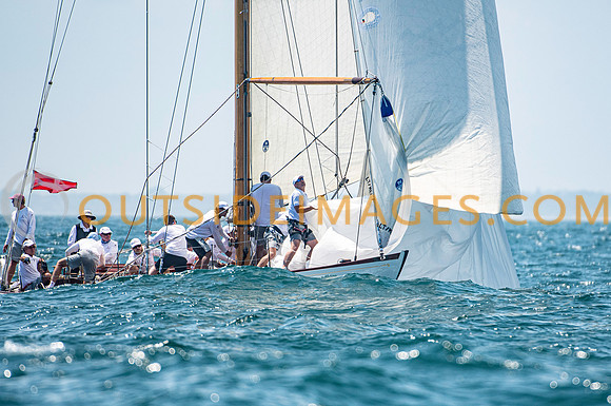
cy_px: 234
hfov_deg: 3.0
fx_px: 11817
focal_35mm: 697
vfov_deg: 2.0
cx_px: 351
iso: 400
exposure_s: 1/3200
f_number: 5
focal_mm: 400
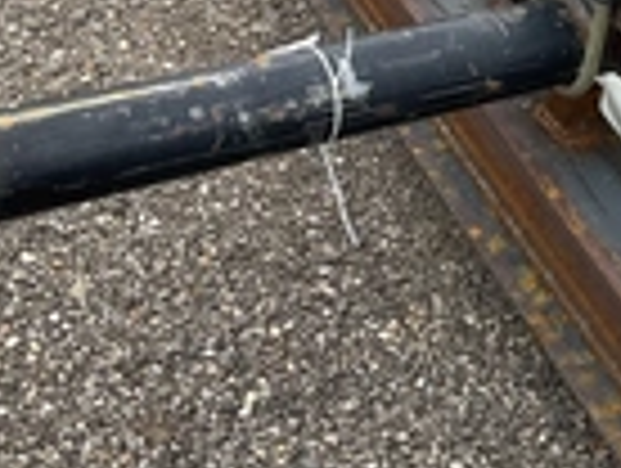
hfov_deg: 21.9
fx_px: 1510
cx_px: 698
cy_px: 72
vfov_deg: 17.4
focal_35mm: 84
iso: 25
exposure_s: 1/524
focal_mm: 3
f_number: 1.8
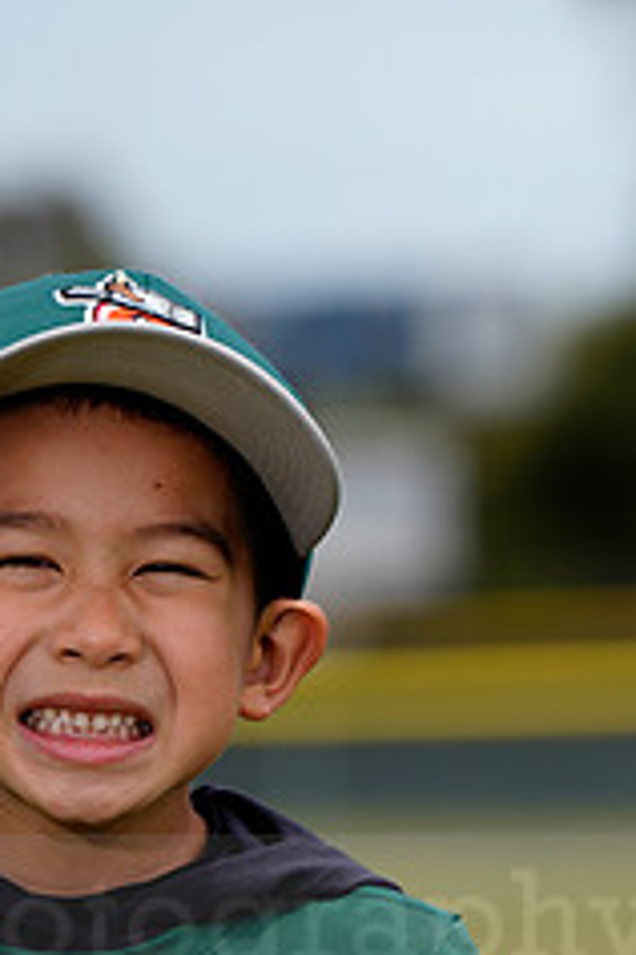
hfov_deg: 3.4
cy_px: 891
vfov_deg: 5.0
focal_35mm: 408
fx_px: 10811
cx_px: 131
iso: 50
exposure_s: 1/320
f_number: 4.5
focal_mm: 167
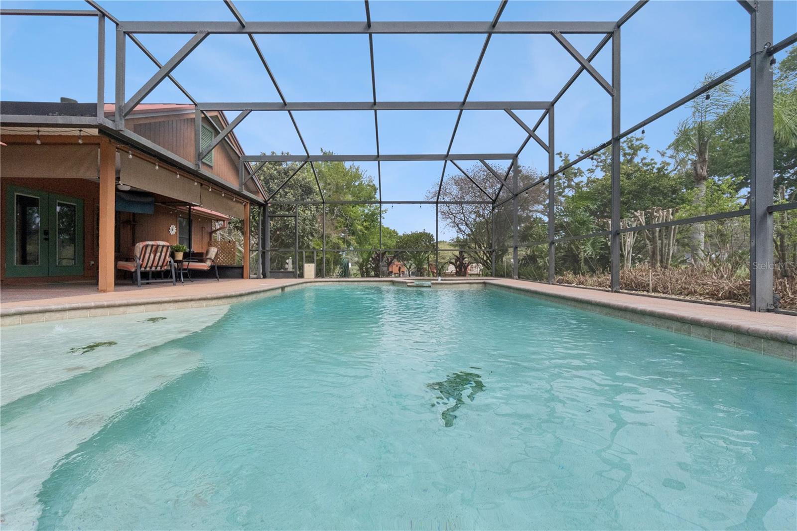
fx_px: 332
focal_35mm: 15
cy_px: 266
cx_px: 398
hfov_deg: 100.4
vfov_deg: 77.3
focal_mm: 10
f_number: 11
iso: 1600
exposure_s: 1/1500
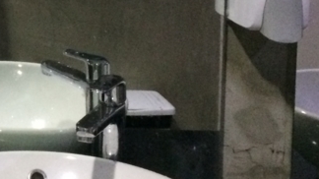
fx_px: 846
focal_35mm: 100
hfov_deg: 19.9
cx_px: -78
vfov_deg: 11.5
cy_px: -102
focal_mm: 4.15
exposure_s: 1/20
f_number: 2.2
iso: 320
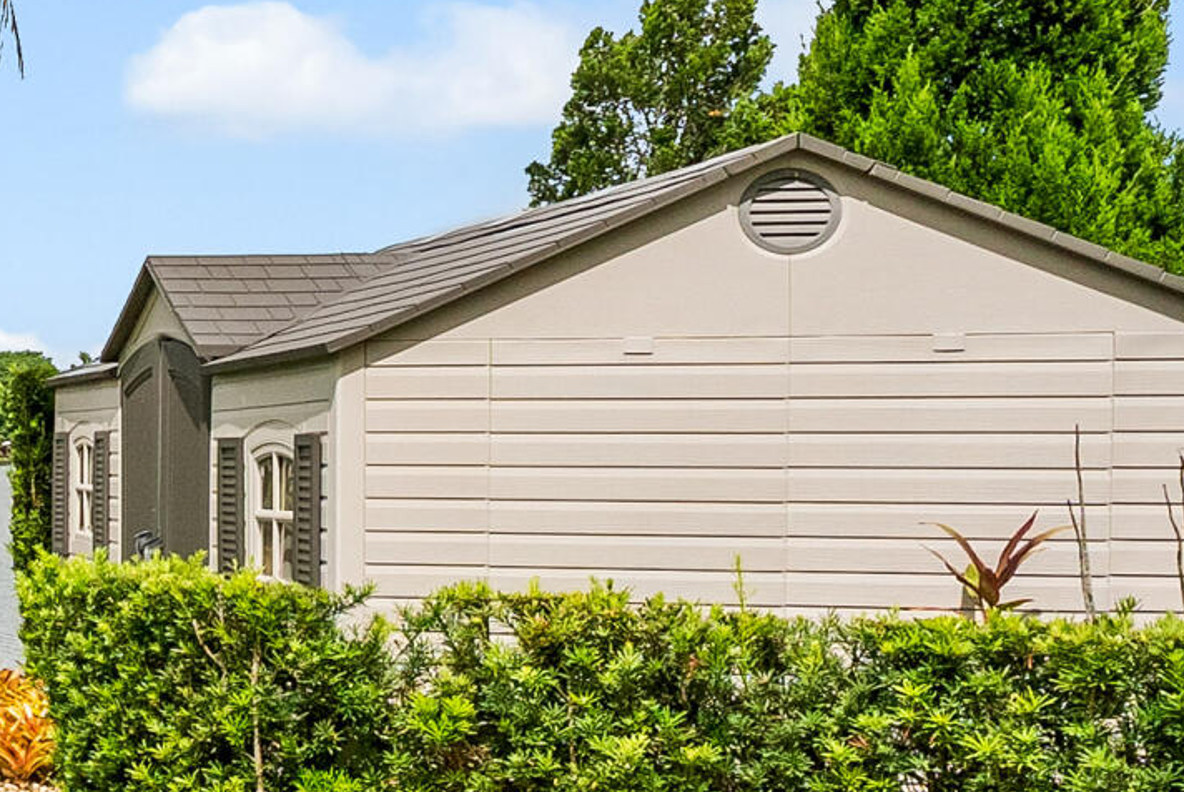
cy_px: 448
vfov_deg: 23.0
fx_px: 1942
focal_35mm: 59
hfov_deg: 21.7
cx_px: -943
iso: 640
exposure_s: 1/5000
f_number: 6.3
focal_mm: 14
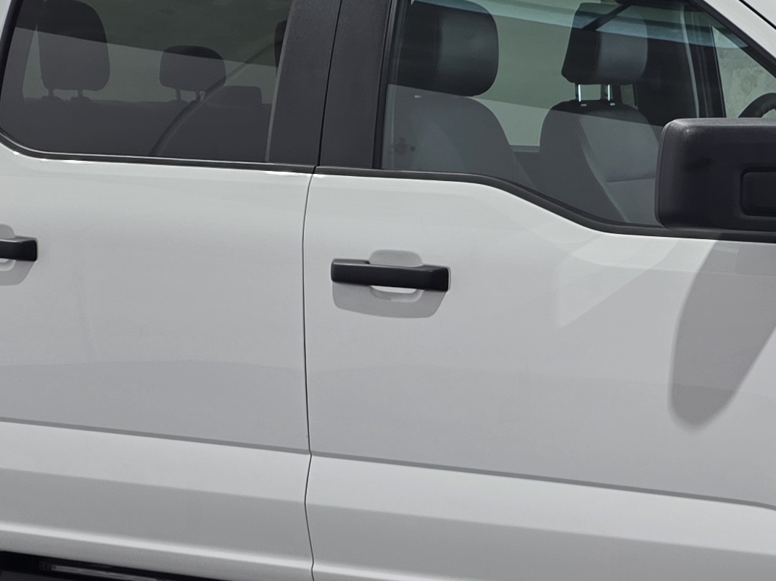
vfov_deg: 17.0
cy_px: 466
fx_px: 1927
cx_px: 660
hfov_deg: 22.3
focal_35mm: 86
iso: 80
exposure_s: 1/50
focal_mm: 6.25
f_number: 1.7
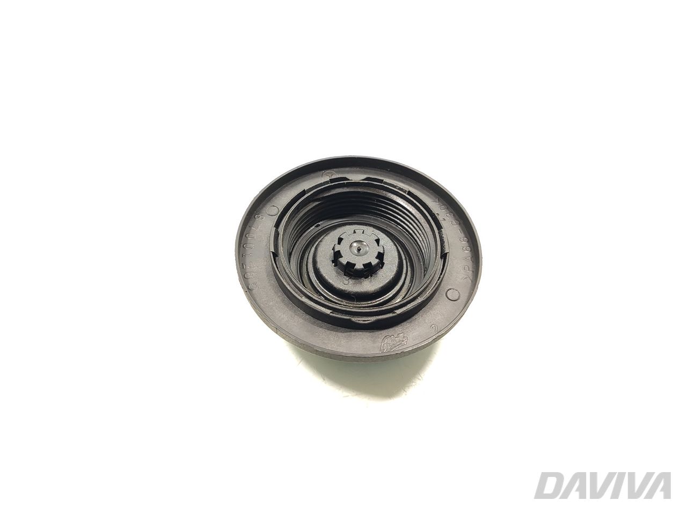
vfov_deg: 56.8
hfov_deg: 71.6
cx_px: 344
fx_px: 476
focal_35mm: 24
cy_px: 258
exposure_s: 1/100
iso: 320
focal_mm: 5.89
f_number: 1.89
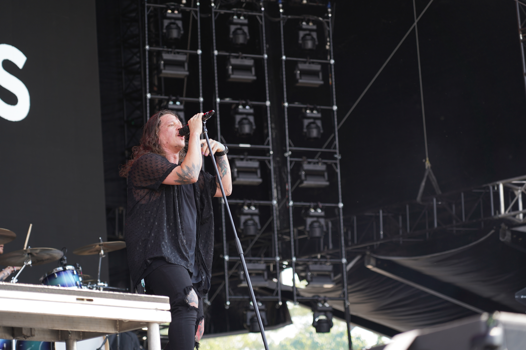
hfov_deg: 19.5
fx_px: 1534
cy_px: 175
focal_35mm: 105
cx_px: 263
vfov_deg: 13.0
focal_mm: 105
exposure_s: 1/125
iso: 100
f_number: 4
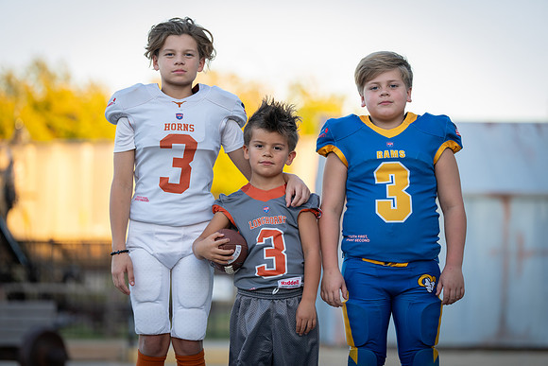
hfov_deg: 15.8
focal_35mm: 130
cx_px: 274
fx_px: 1979
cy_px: 183
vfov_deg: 10.6
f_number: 2.8
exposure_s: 1/320
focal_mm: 130
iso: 250
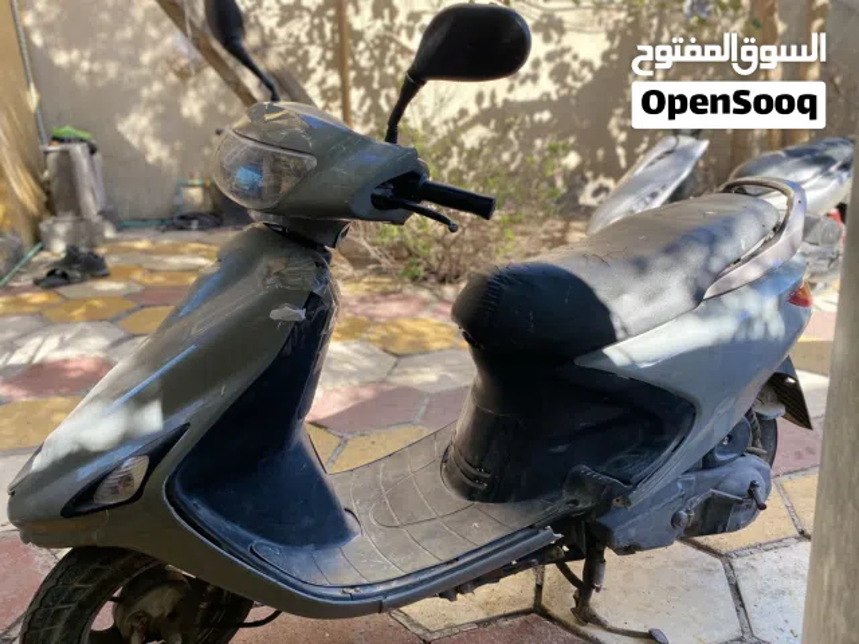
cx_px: 430
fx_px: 645
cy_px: 322
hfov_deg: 67.3
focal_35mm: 26
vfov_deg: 53.1
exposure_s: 1/379
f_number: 1.8
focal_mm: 4.25
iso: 32
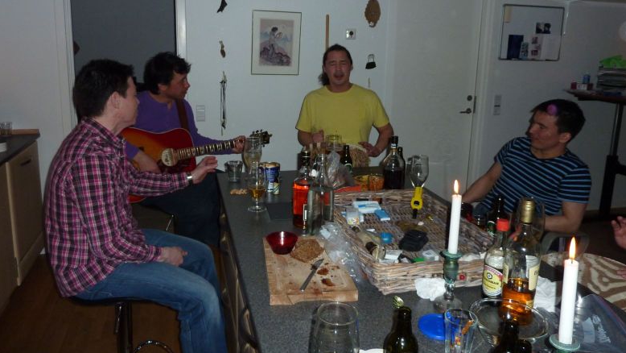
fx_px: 465
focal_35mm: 28
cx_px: 307
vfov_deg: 41.3
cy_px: 138
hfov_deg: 67.9
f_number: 3.3
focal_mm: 4.1
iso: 160
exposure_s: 1/60
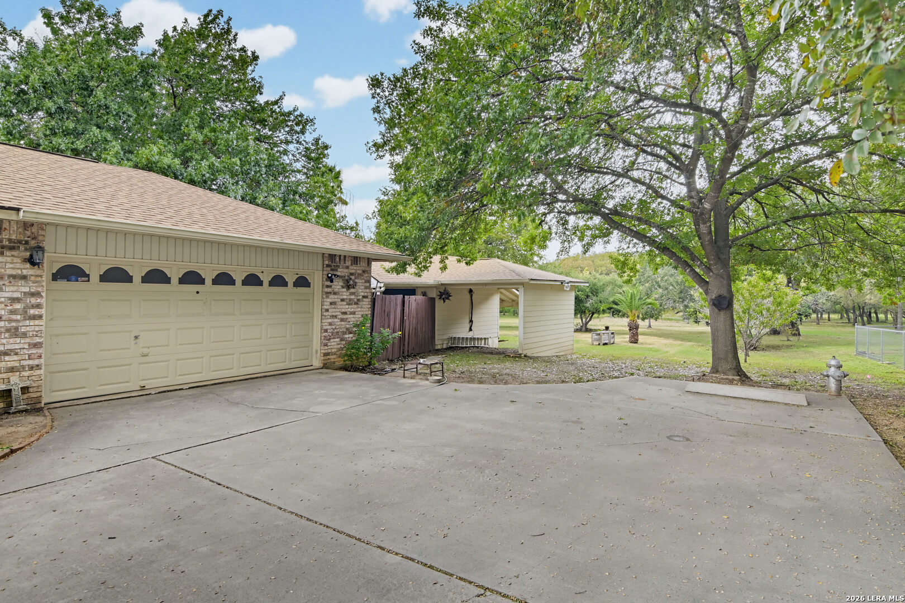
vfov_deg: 64.6
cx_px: 452
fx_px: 478
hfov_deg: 86.9
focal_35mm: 19
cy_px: 302
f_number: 7.1
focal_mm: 13
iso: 100
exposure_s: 1/20
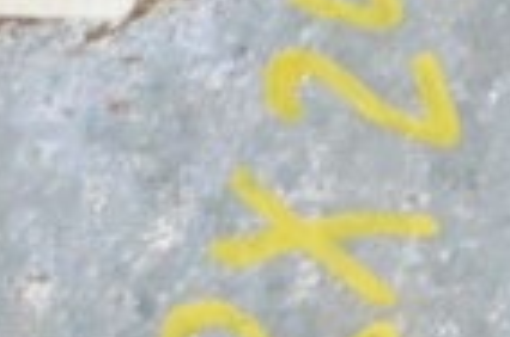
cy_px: -81
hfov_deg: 4.7
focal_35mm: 434
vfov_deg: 3.1
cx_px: -201
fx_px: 6135
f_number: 20
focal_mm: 40
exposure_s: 1/20
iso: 6400
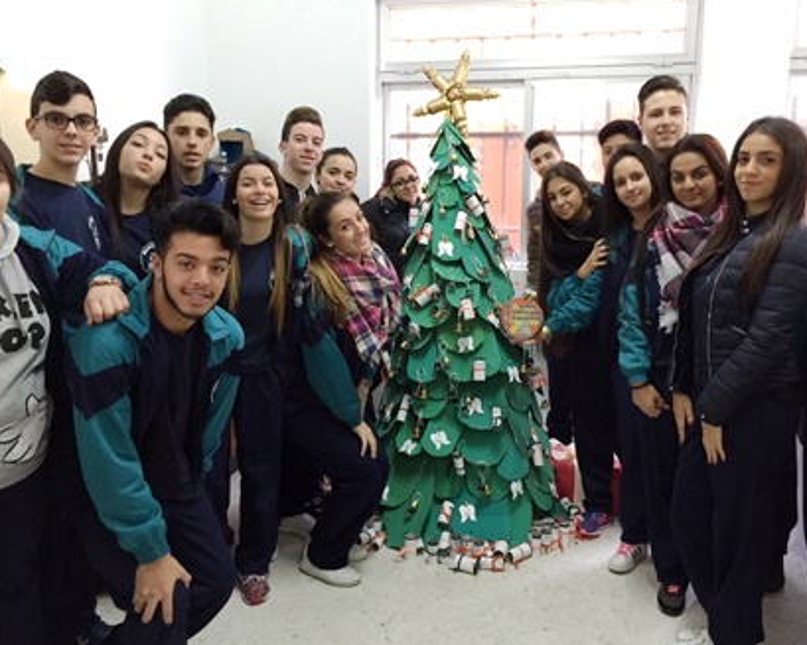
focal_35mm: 31
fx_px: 740
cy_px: 323
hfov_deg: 57.2
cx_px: 404
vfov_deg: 47.1
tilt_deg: -8.7
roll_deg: -0.3
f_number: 2.2
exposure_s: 1/10
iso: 100
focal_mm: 4.15
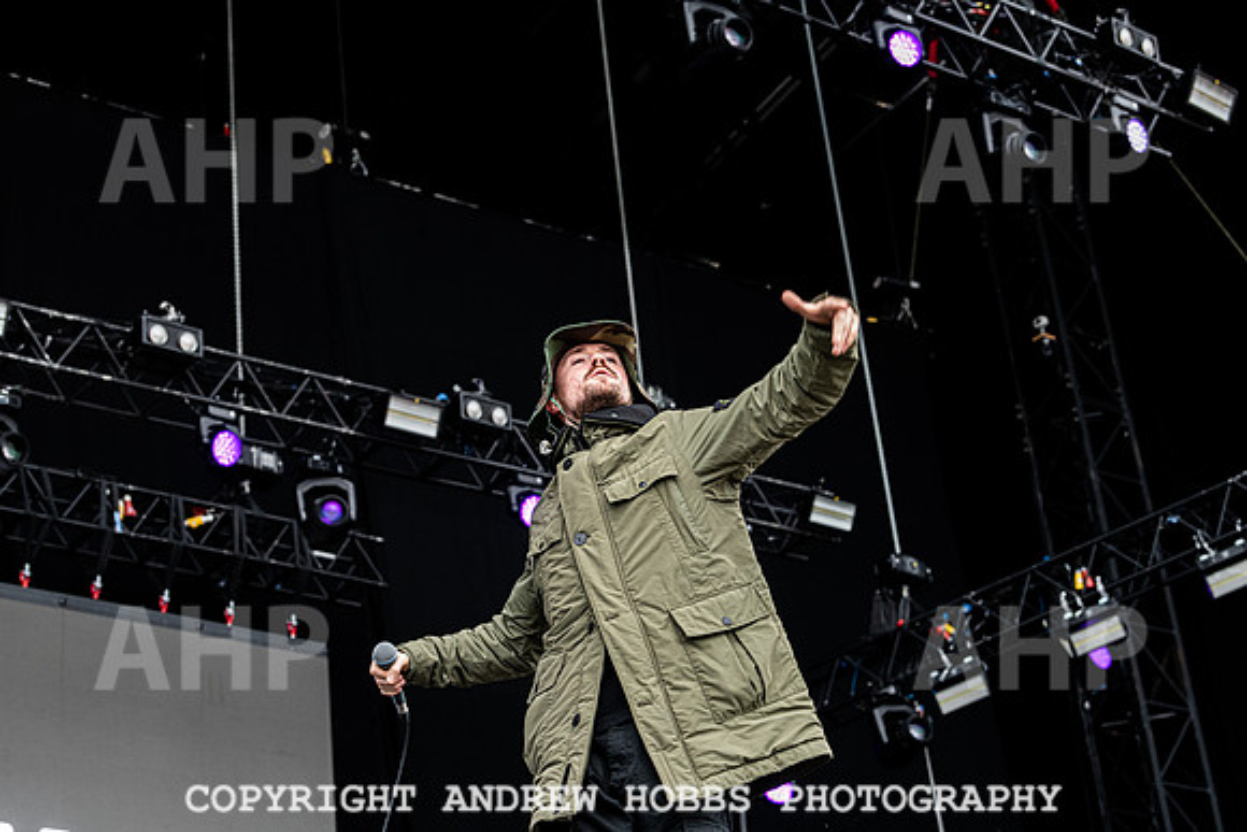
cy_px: 416
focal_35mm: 78
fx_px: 2702
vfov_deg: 17.5
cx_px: 624
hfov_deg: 26.0
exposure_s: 1/500
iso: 1800
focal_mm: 78
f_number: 6.3
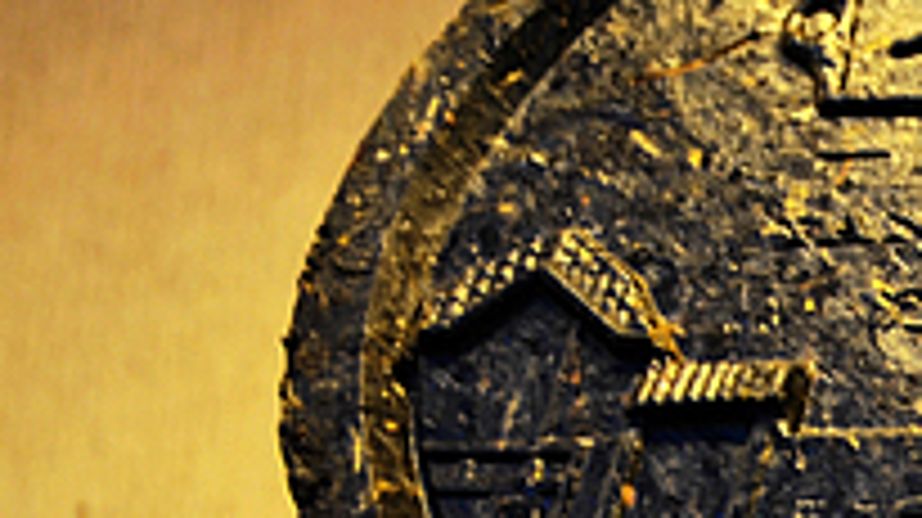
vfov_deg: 4.5
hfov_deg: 7.9
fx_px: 6548
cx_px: 1484
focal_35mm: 268
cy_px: 227
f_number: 5
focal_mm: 50
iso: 200
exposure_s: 1/13
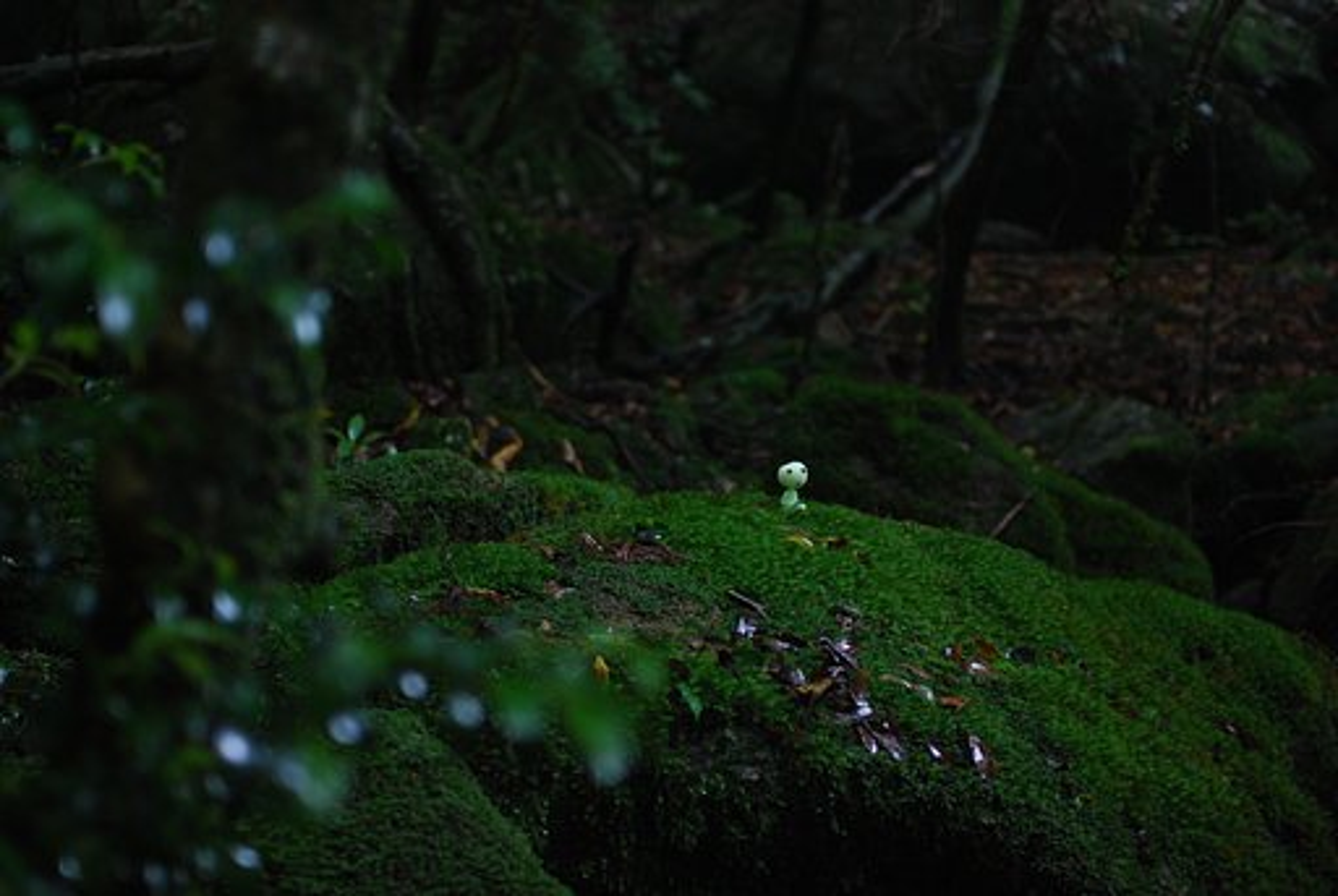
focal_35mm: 60
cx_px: 669
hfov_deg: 33.4
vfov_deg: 22.7
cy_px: 448
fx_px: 2233
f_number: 2
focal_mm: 40
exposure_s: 1/20
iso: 400
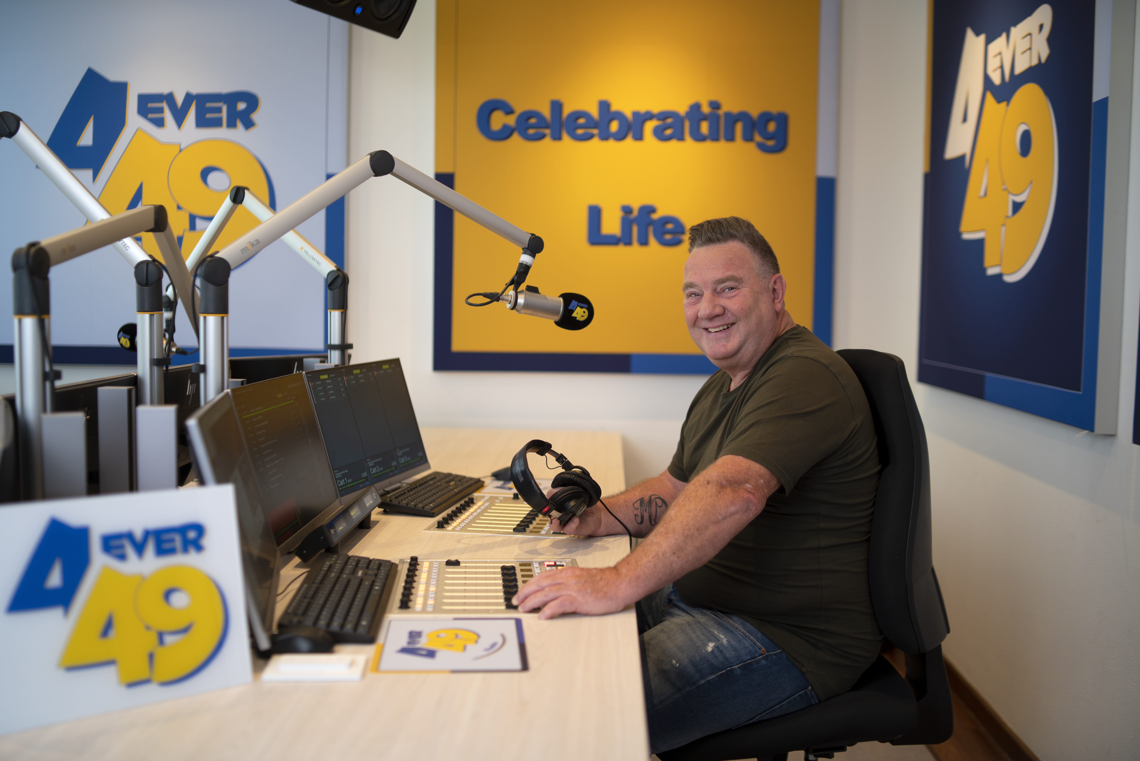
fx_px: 1108
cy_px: 380
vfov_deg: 37.9
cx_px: 570
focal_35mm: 35
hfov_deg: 54.4
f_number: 1.4
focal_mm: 35
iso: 100
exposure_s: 1/320
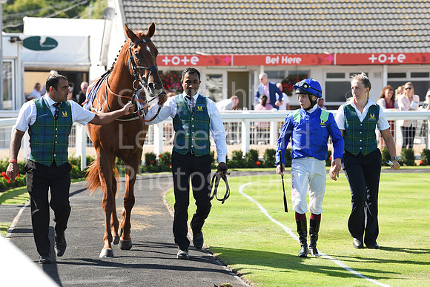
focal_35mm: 150
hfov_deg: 13.7
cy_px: 144
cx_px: 215
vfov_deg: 9.2
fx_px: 1792
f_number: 5.6
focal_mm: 150
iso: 400
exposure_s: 1/1000
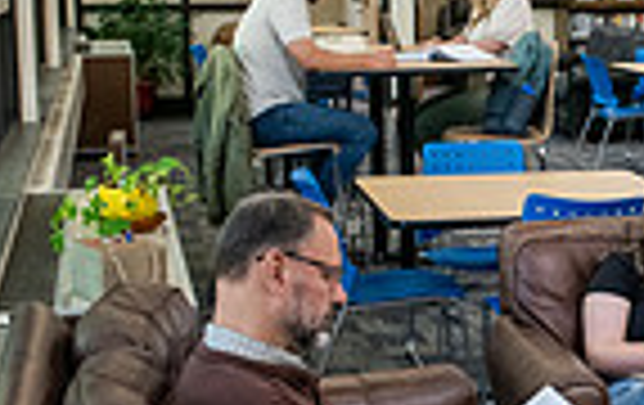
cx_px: 667
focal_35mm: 99
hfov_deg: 20.2
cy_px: 214
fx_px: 1741
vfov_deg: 13.3
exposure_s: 1/160
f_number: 5.6
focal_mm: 24
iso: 1600
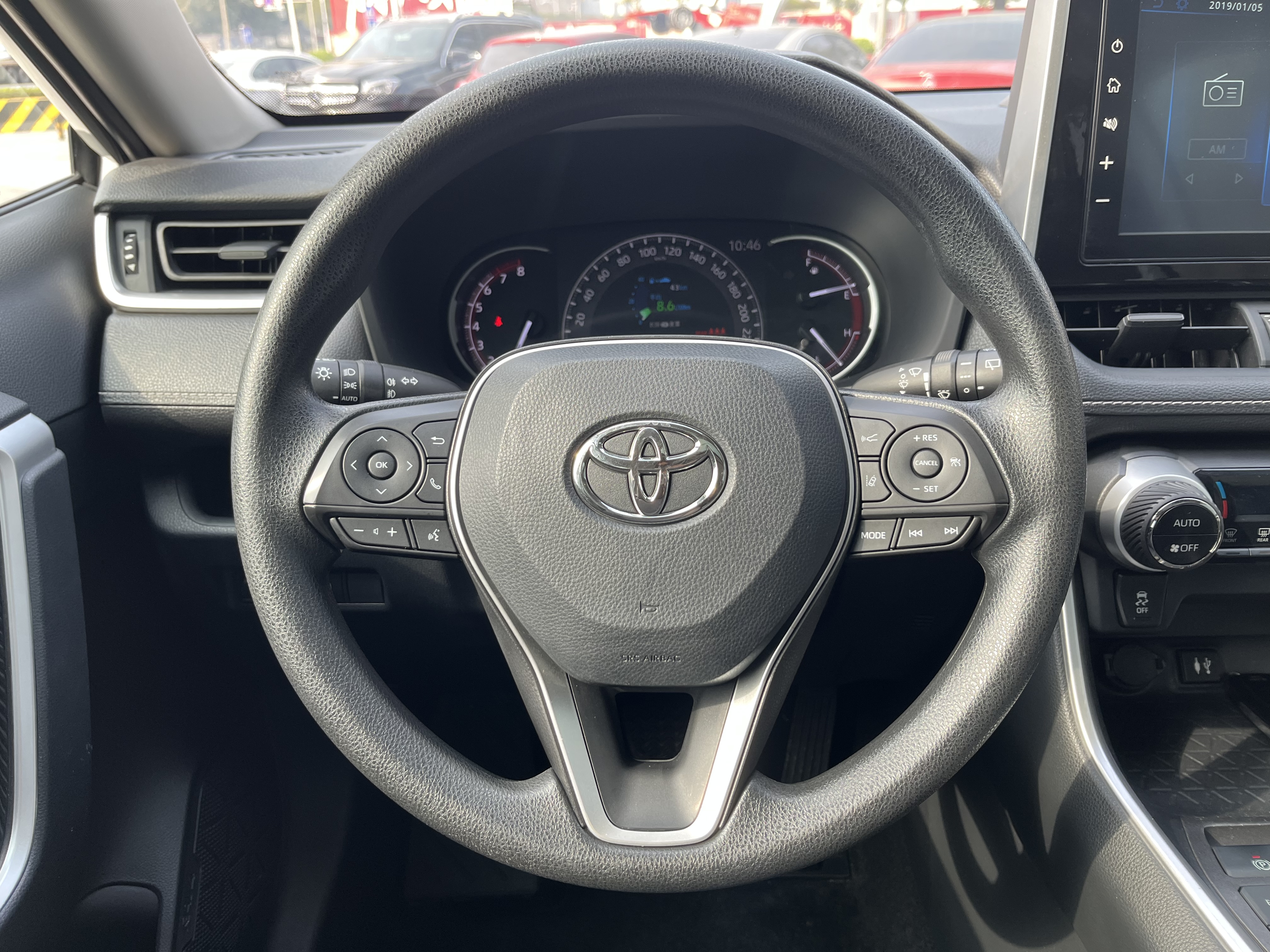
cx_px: 635
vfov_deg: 53.1
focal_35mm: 26
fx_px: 954
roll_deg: +1.1
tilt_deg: -24.1
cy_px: 476
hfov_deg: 67.3
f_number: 1.6
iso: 50
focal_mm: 5.1
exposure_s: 1/122
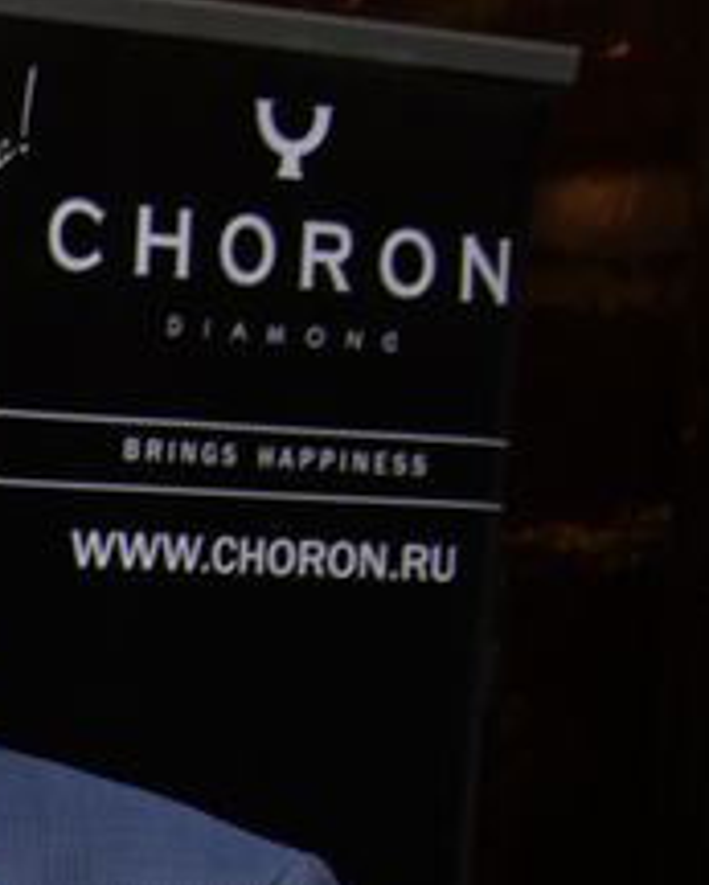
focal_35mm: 156
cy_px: 1094
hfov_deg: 8.7
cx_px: -1156
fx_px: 4089
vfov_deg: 12.1
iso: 200
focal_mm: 24
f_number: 8
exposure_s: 1/60
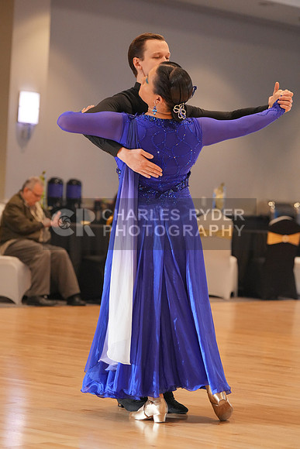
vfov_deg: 17.3
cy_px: 224
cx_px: 150
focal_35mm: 118
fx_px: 1474
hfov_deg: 11.6
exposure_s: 1/400
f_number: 4.5
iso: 4000
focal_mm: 118
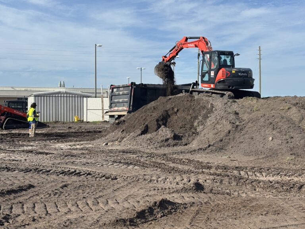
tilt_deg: -2.2
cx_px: 152
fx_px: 458
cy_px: 114
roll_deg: -0.1
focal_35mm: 52
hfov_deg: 36.8
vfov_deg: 28.0
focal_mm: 5.96
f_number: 1.6
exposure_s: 1/2342
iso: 40
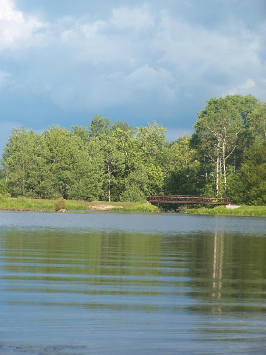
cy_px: 178
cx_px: 133
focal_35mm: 139
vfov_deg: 14.2
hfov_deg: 10.7
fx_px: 1424
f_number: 3.2
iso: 80
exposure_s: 1/640
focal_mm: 23.1
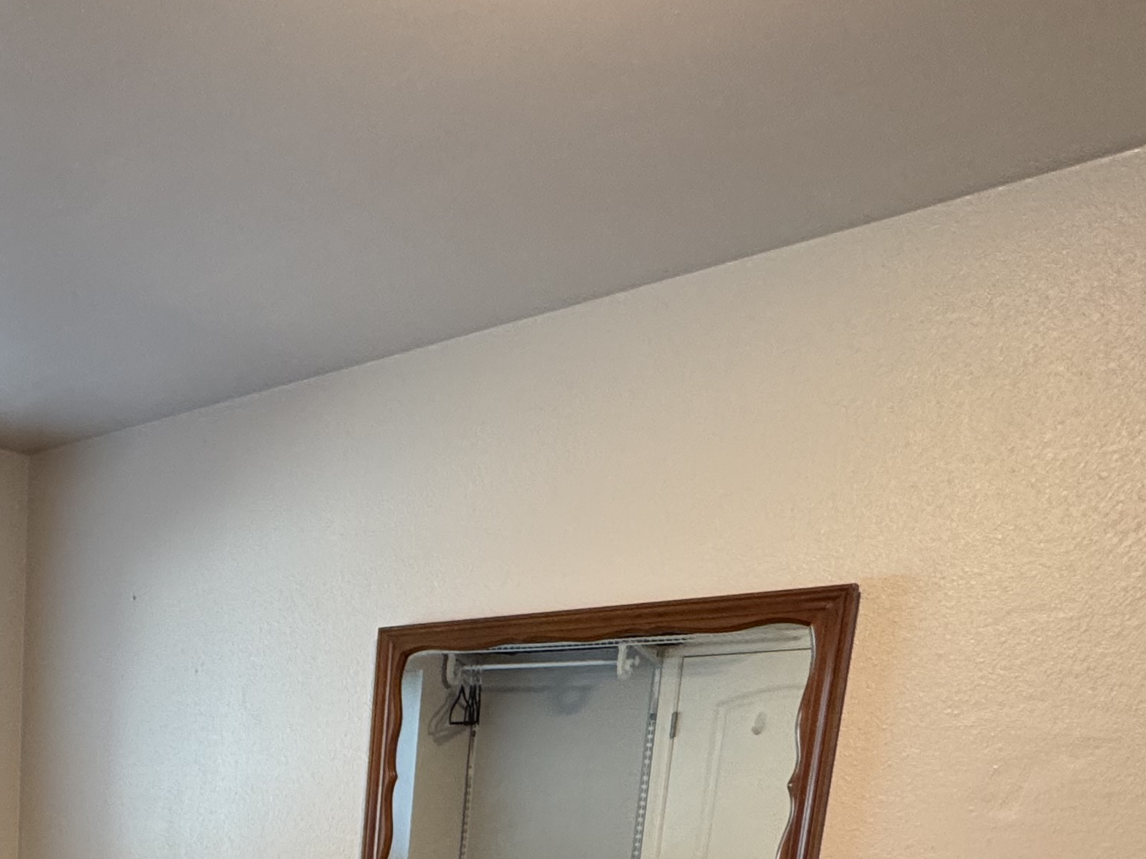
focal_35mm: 36
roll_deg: -1.3
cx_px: -6
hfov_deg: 43.7
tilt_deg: -12.1
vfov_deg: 32.7
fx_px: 1192
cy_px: 1027
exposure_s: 1/60
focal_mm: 2.22
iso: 250
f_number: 2.2
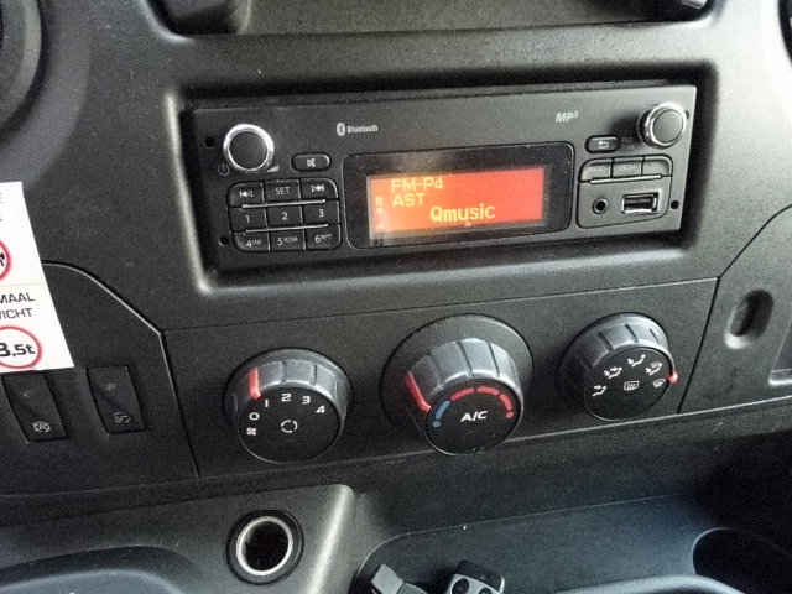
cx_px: 396
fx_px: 549
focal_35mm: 24
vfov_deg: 56.8
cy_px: 297
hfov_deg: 71.6
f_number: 3.5
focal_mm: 4.25
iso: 3200
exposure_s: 1/60
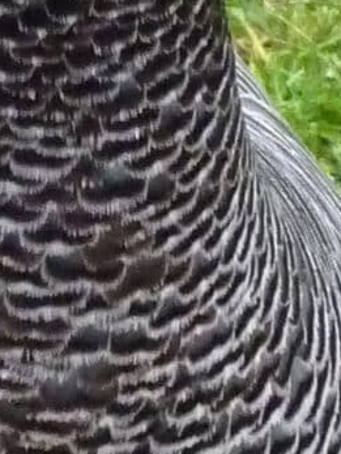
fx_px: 8590
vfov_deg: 3.0
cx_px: -247
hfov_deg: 2.3
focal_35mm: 654
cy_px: 484
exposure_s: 1/160
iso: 800
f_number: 4.7
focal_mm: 15.2
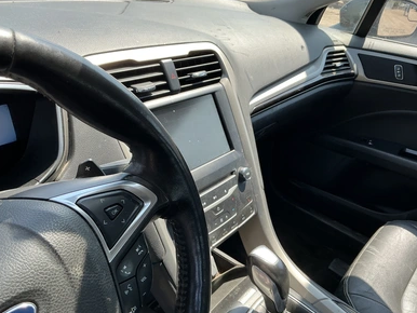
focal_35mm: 29
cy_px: 156
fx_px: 350
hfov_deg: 61.6
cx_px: 202
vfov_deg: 48.3
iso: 20
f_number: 1.8
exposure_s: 1/186
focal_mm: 3
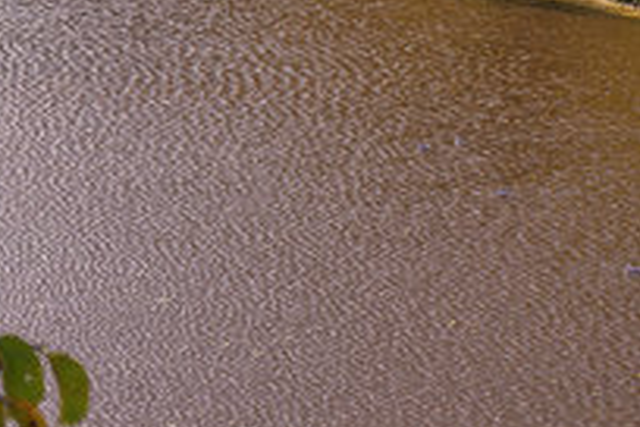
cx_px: -317
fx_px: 2560
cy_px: -69
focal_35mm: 144
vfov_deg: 9.4
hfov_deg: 13.4
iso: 100
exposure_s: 1/500
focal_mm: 48
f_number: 5
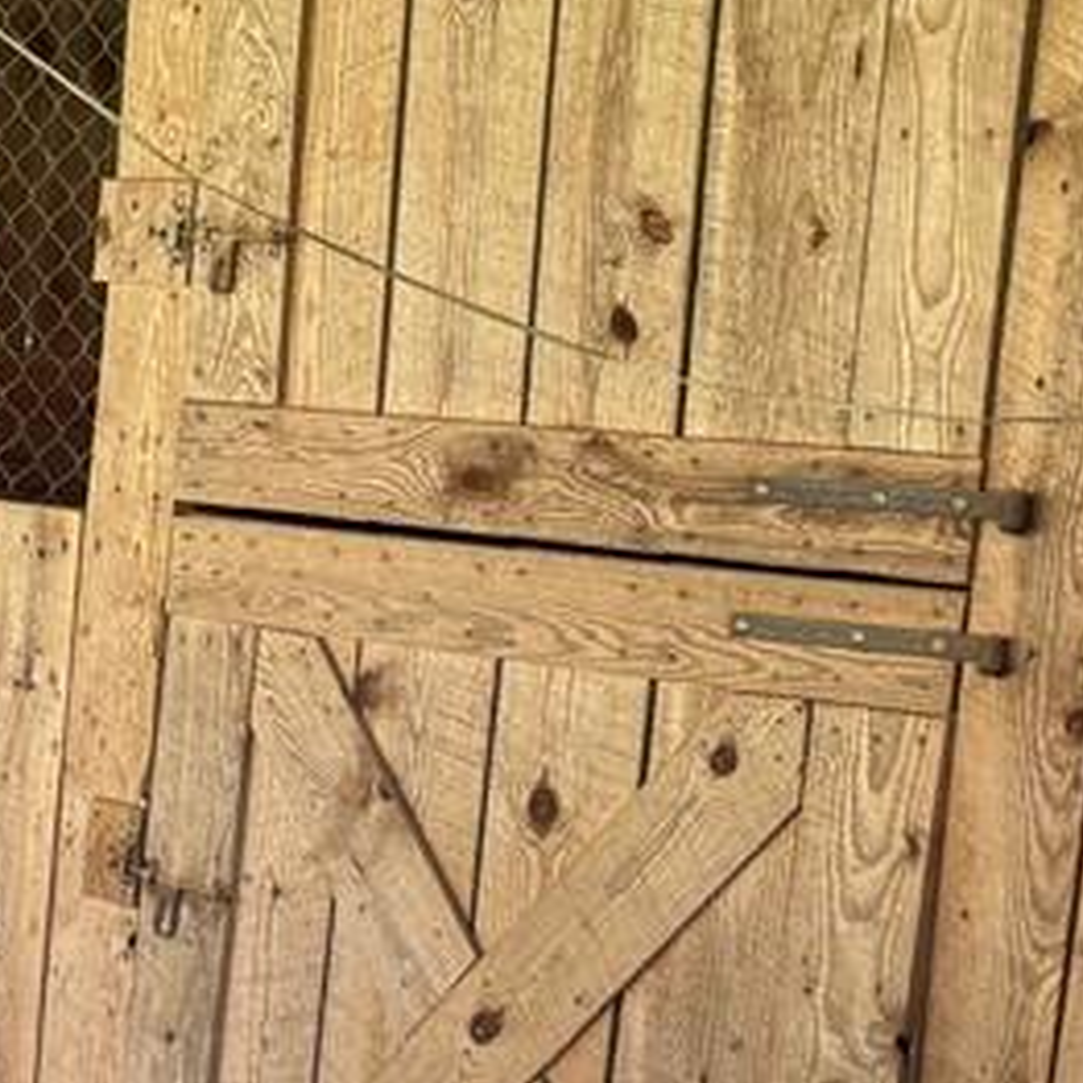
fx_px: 2938
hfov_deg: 16.6
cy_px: 558
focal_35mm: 83
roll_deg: -1.7
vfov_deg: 20.9
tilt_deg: -6.3
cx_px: -984
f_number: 1.78
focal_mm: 6.76
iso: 160
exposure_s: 1/151
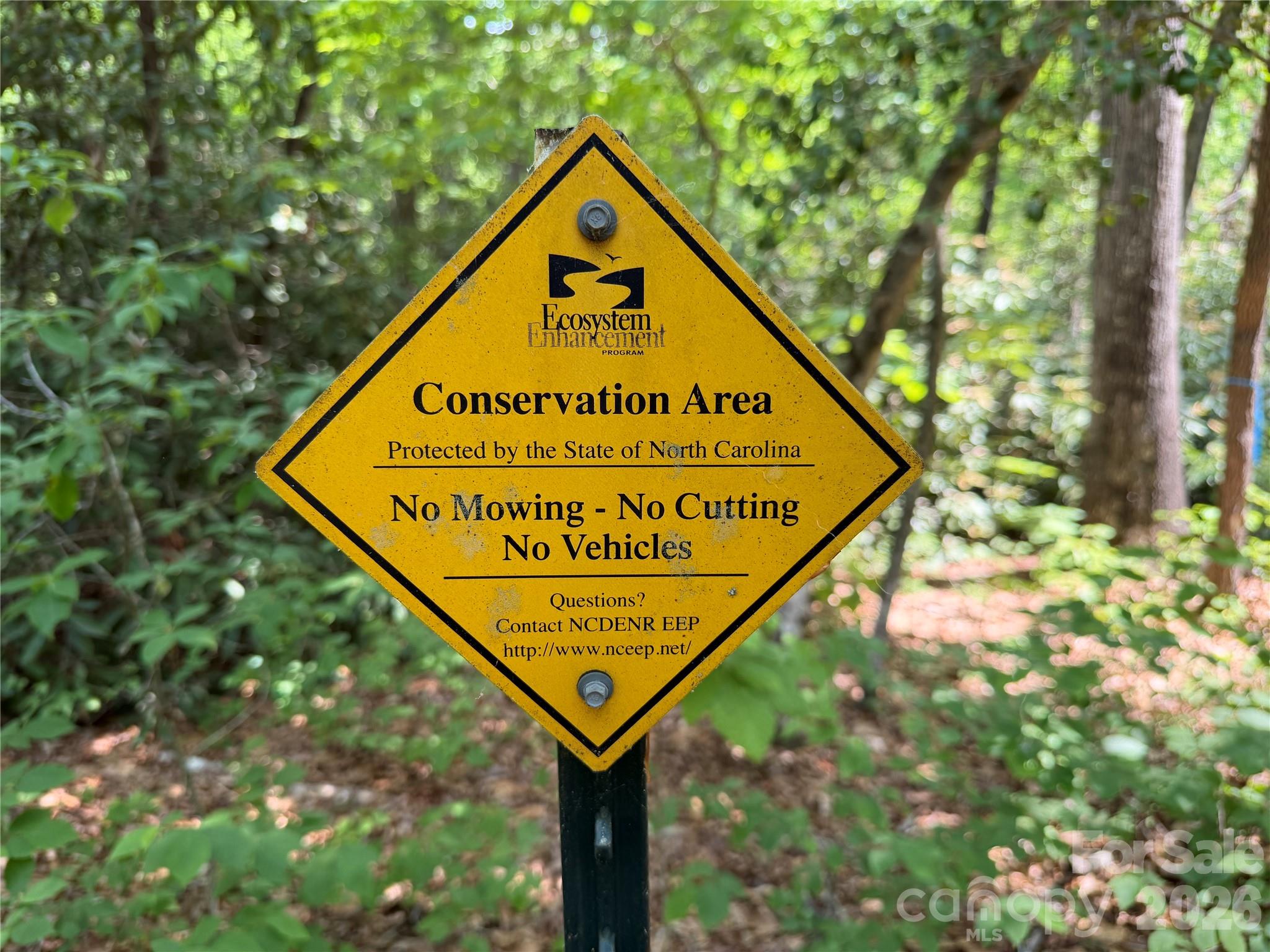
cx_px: 635
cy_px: 476
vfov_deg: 56.8
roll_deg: -0.7
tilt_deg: -7.2
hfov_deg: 71.6
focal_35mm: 24
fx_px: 881
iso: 80
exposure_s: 1/197
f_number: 1.78
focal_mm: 6.76
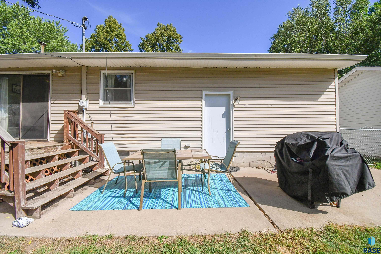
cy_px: 127
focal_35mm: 15
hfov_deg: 100.4
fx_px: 159
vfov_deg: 77.3
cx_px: 190
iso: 1250
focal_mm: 10
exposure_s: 1/6400
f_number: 7.1
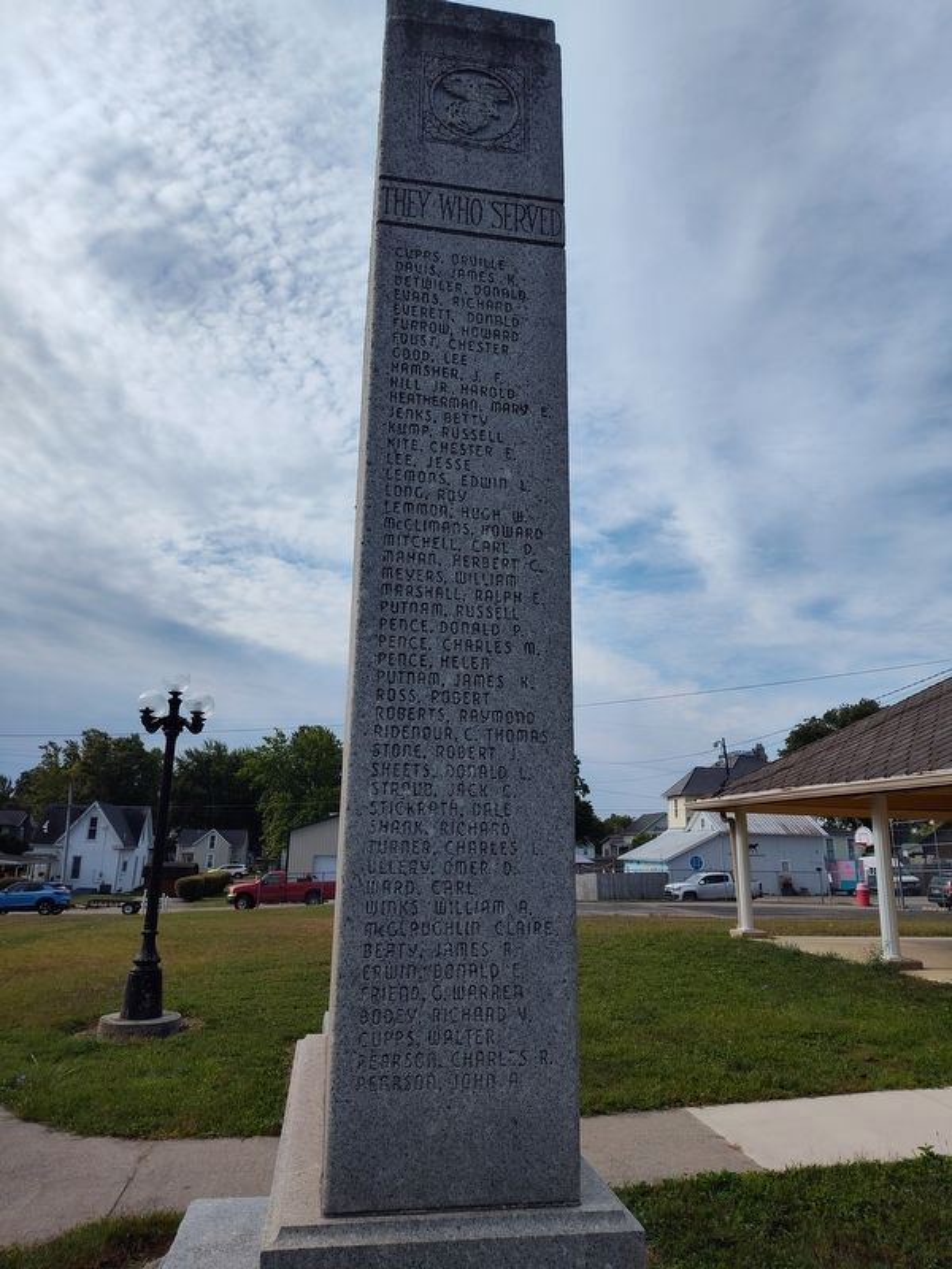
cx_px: 476
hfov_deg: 58.9
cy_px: 634
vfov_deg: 73.9
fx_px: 843
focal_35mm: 23
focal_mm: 5.56
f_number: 1.8
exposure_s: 1/2889
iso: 100
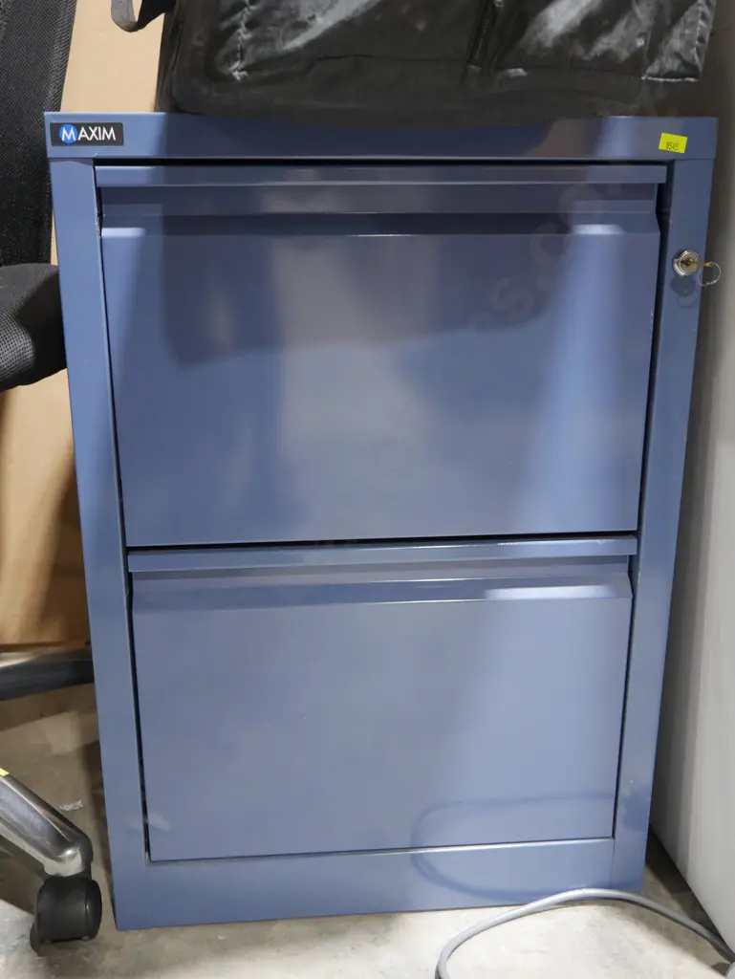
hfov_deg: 39.7
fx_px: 1018
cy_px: 490
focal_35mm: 36
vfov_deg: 51.3
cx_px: 368
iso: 1000
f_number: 4
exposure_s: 1/60
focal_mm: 18
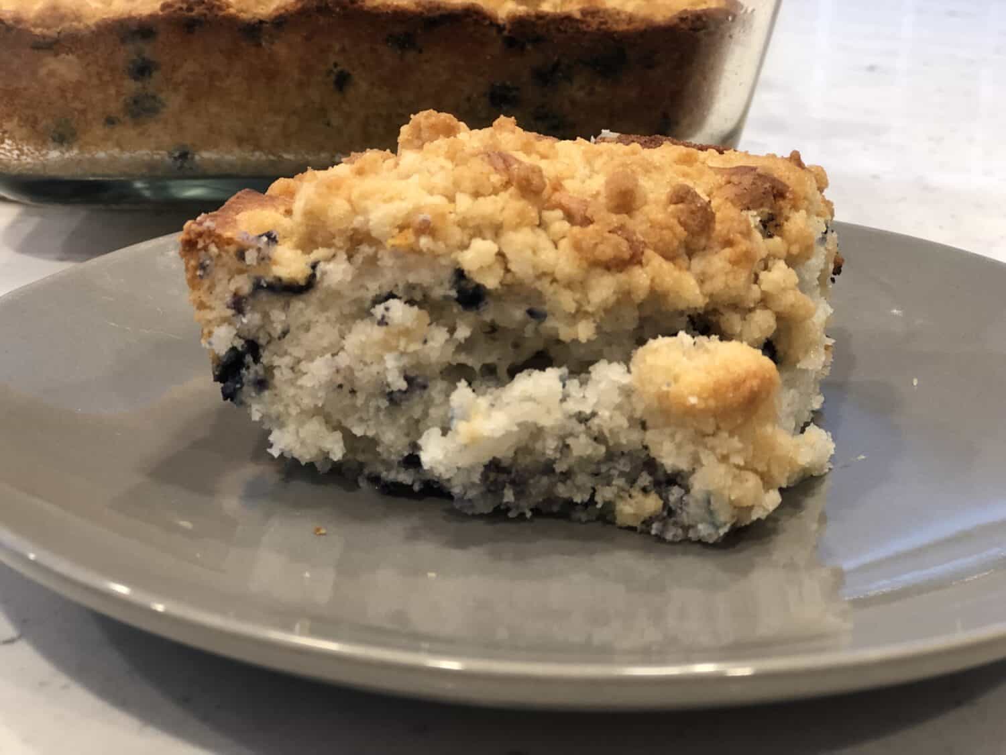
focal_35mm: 57
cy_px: 378
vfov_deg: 25.7
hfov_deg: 33.8
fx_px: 1657
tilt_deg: -20.0
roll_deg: -1.2
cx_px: 503
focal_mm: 6.6
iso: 125
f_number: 2.8
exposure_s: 1/30
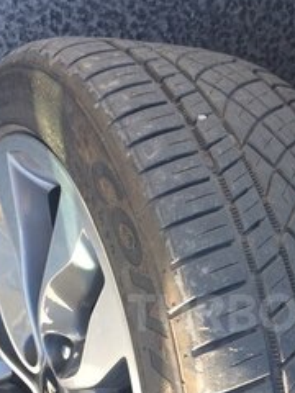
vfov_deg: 31.4
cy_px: 313
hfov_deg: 23.9
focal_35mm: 60
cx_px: 254
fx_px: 682
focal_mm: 4.15
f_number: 2.2
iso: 32
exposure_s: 1/119
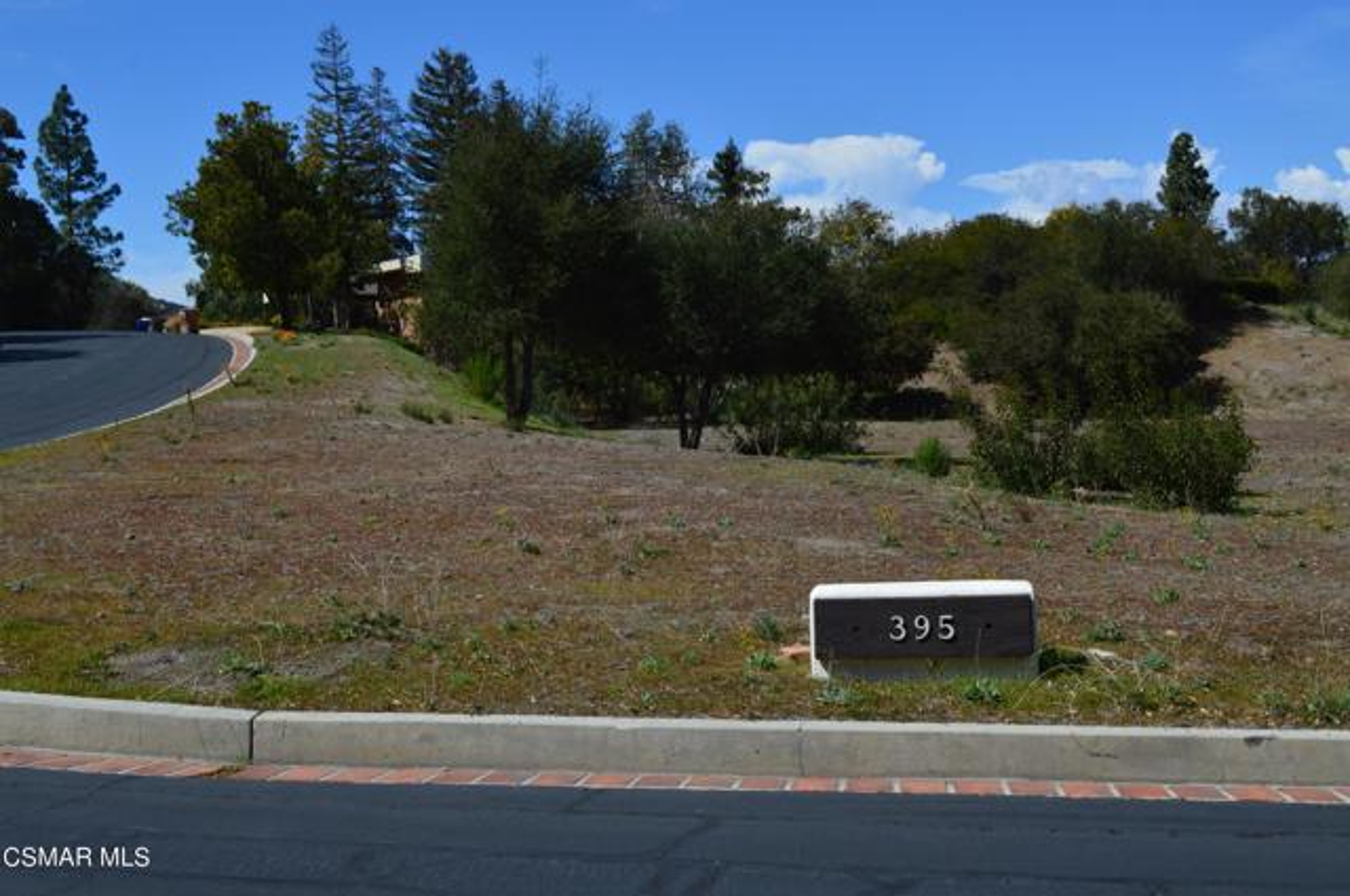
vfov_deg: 29.8
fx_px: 1685
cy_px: 448
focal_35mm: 45
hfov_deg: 43.7
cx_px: 675
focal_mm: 30
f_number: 11
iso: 360
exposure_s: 1/500
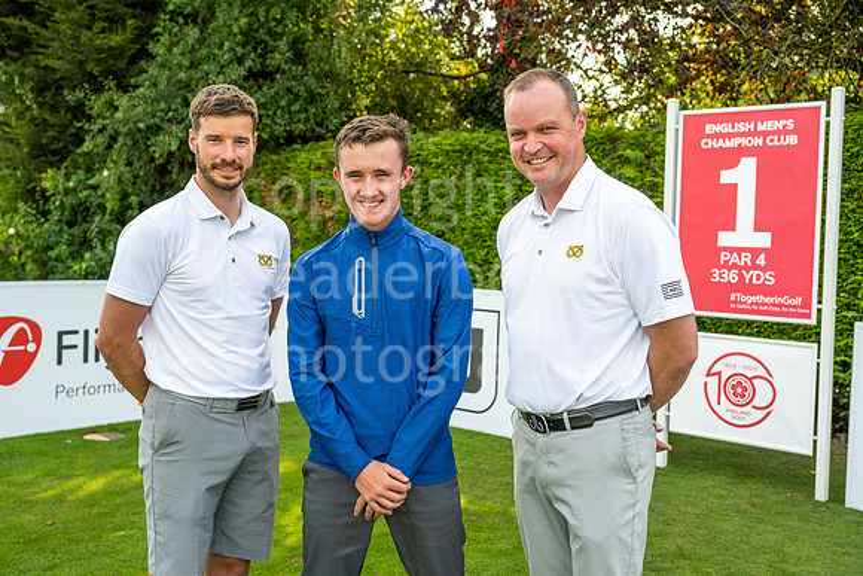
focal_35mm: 39
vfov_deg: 34.2
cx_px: 432
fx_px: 935
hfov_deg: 49.5
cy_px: 288
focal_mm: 39
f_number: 4.5
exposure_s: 1/400
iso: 250
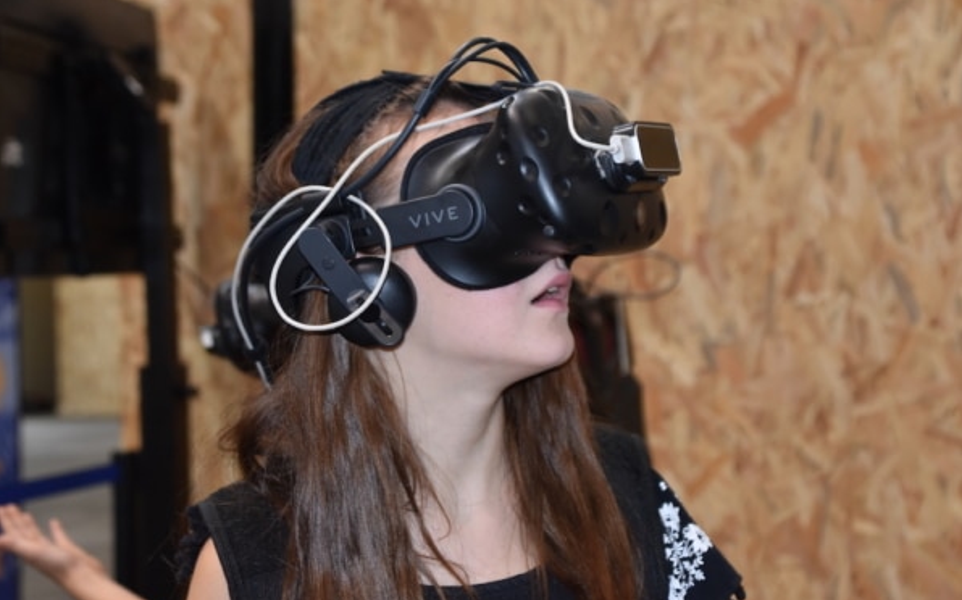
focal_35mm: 77
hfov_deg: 26.8
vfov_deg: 16.9
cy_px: 313
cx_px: 483
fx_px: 2018
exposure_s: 1/125
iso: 1000
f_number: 4.8
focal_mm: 50
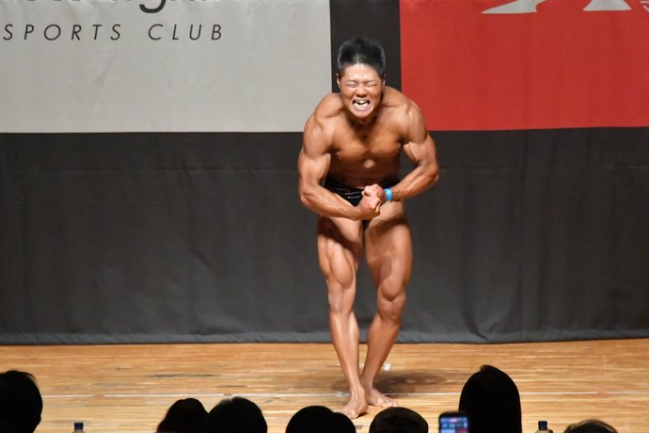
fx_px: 5768
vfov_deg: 4.3
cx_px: 348
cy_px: 233
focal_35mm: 320
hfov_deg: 6.4
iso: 16000
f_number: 5.6
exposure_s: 1/400
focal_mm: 190
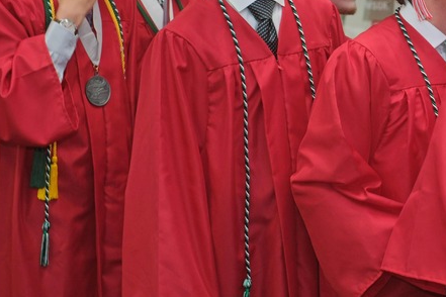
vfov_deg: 11.1
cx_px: 426
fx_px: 1524
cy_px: 95
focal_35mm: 123
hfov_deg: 16.4
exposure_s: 1/60
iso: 800
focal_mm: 35
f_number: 4
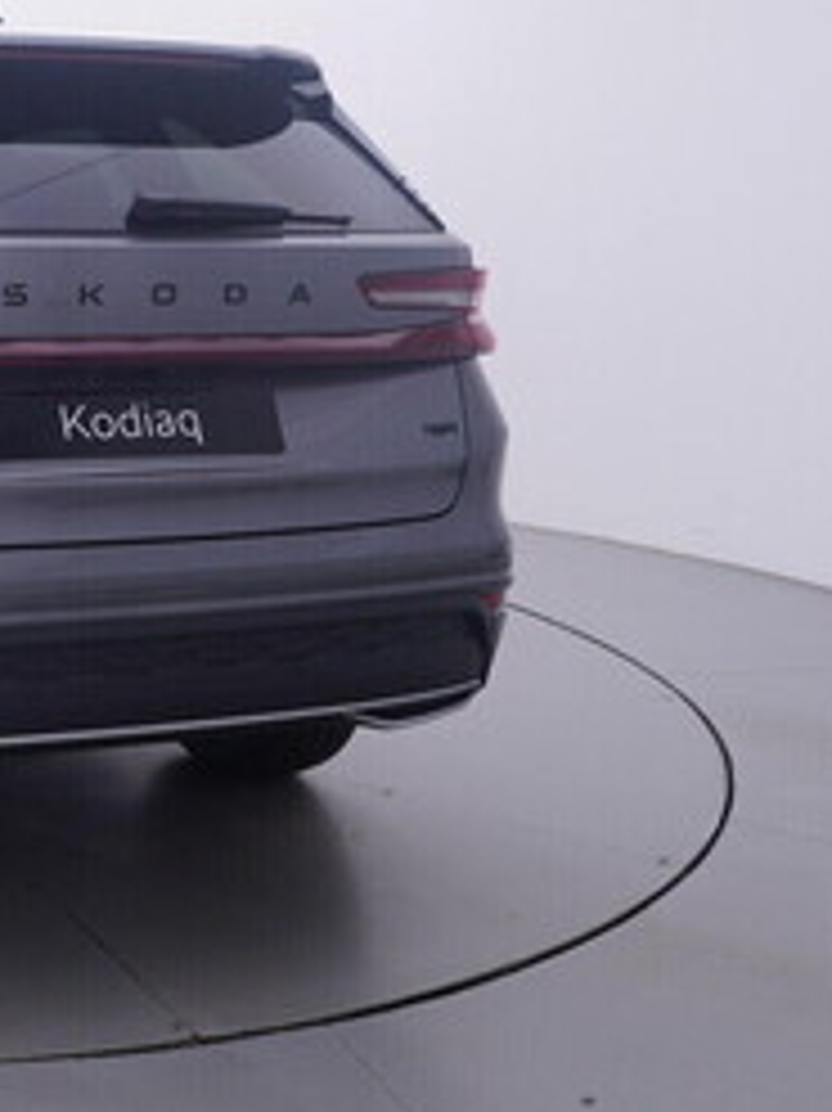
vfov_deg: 39.0
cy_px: 340
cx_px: -209
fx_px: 1542
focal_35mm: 48
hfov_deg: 26.3
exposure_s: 1/80
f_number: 5
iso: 200
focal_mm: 15
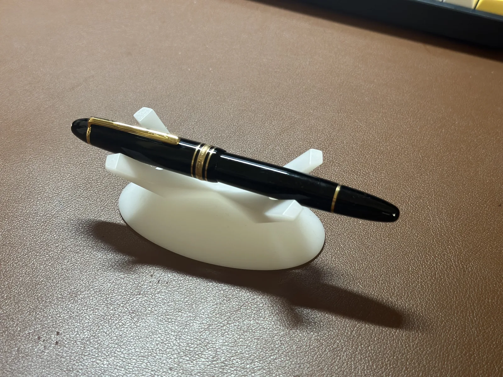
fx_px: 697
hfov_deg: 39.7
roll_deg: -1.5
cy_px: 188
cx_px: 252
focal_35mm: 48
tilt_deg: -41.3
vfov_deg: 30.3
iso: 200
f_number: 1.78
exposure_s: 1/60
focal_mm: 6.86
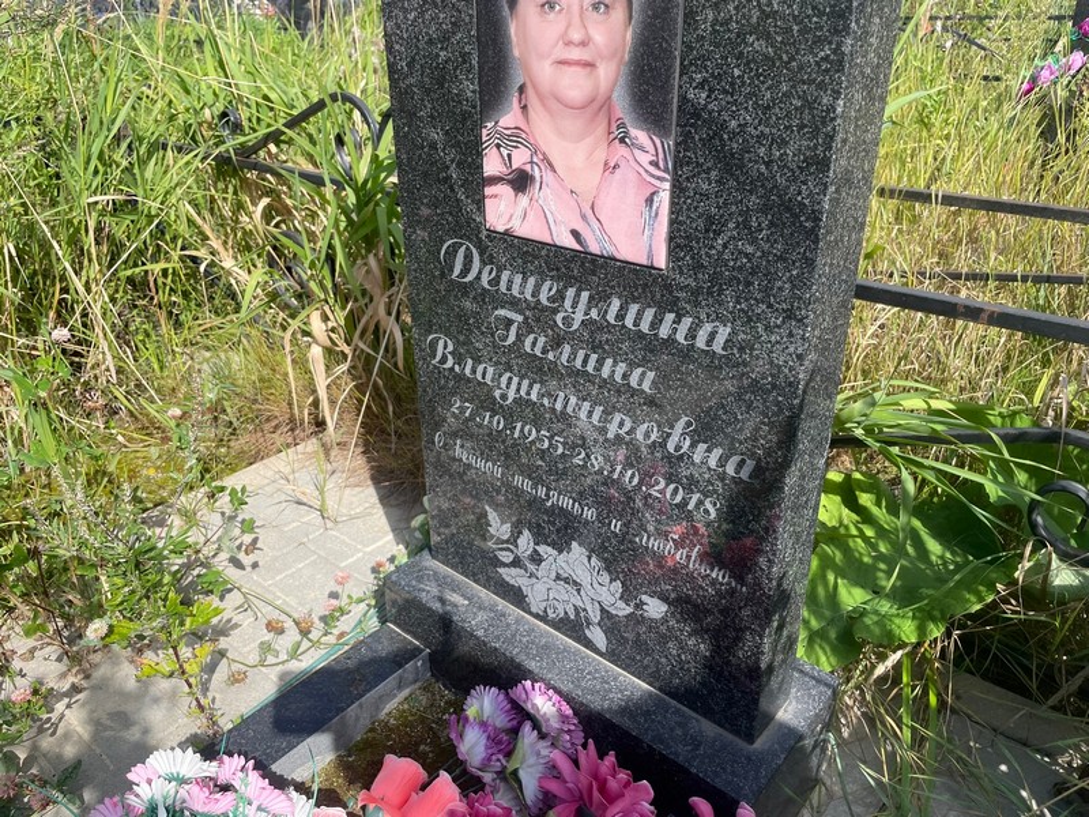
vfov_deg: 53.1
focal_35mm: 26
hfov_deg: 67.3
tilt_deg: -25.0
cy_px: 408
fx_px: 818
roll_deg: +0.3
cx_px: 544
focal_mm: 4.2
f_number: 1.6
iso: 32
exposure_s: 1/2174
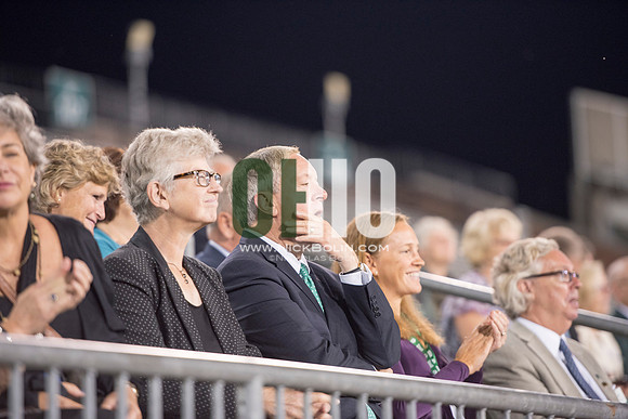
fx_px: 3315
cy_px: 210
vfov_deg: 7.2
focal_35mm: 190
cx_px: 314
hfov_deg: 10.8
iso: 1000
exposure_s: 1/320
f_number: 2.8
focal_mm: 190
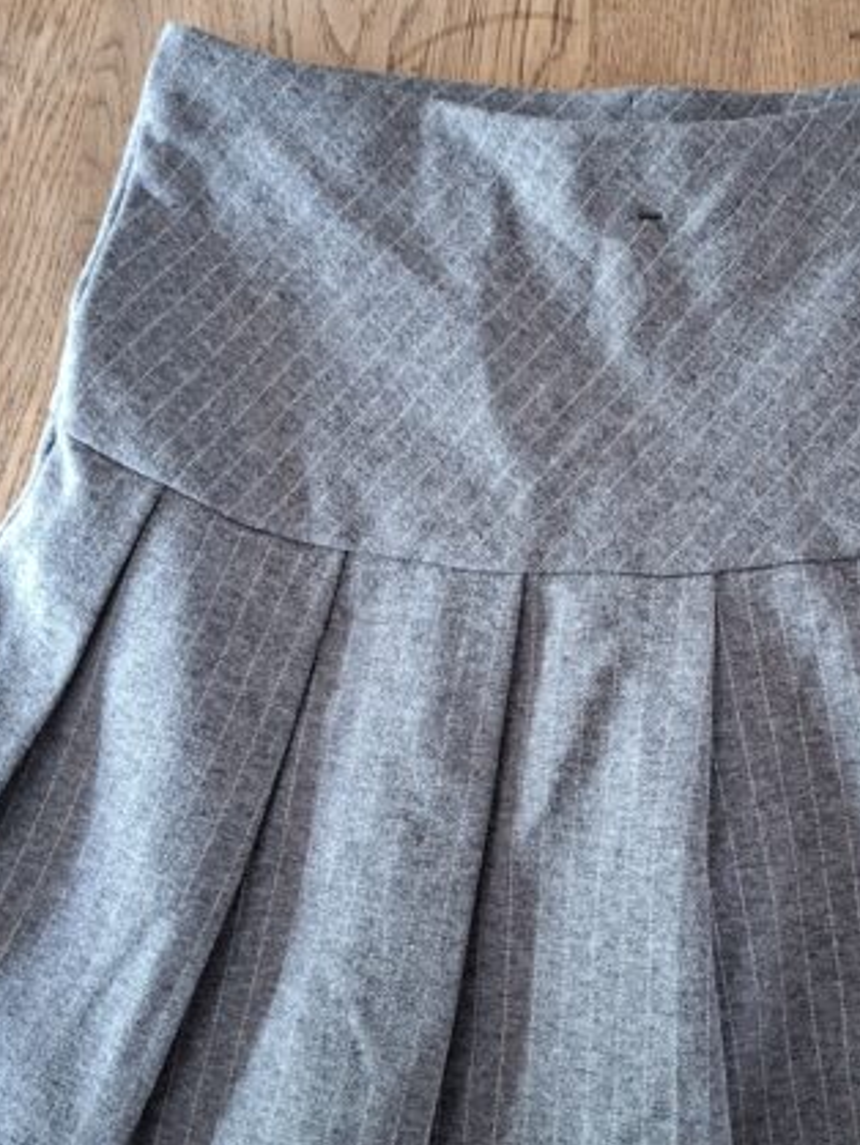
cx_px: 611
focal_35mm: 44
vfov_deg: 42.9
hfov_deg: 32.5
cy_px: 583
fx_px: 1456
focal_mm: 5.54
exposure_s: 1/25
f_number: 1.8
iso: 400
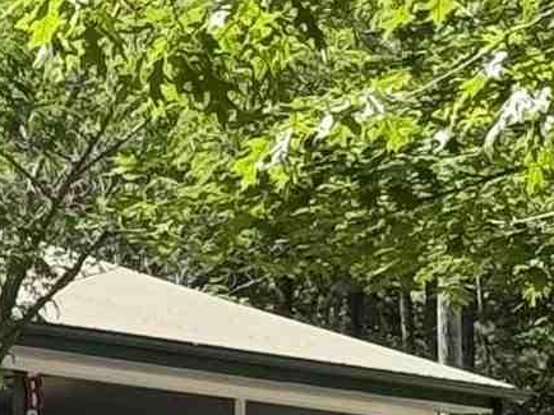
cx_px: -997
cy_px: 530
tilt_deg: +2.8
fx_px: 5438
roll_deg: -1.6
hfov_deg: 5.5
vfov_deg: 4.4
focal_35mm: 340
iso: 100
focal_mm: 6.76
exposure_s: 1/1167
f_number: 1.78
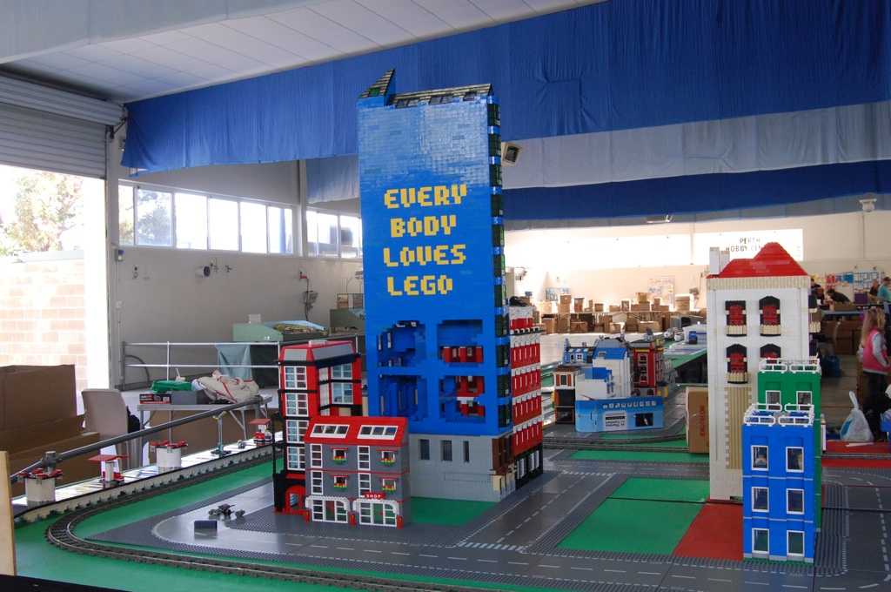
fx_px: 890
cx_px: 446
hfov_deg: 53.2
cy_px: 296
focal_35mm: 36
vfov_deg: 36.8
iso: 800
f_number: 10
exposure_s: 1/25
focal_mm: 24
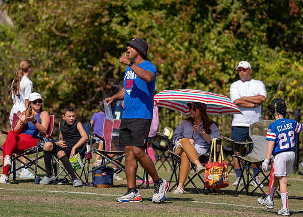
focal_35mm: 297
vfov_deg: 4.8
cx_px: 139
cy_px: 89
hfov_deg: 6.8
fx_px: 2554
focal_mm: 200
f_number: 2.8
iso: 100
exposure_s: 1/2000
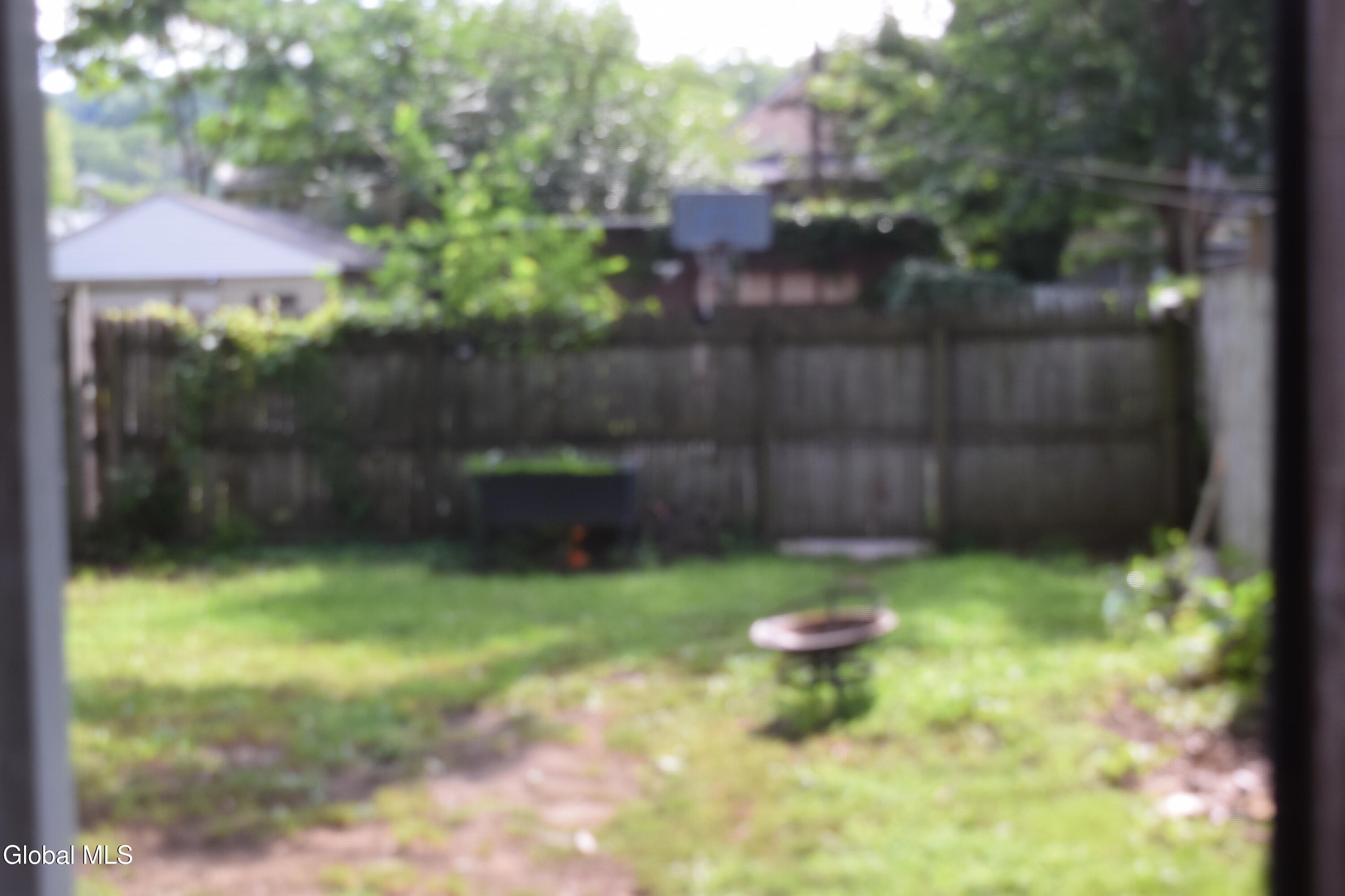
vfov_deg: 22.6
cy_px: 448
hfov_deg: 33.4
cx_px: 672
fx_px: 2241
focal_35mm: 60
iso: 400
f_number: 6.3
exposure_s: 1/160
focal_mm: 40
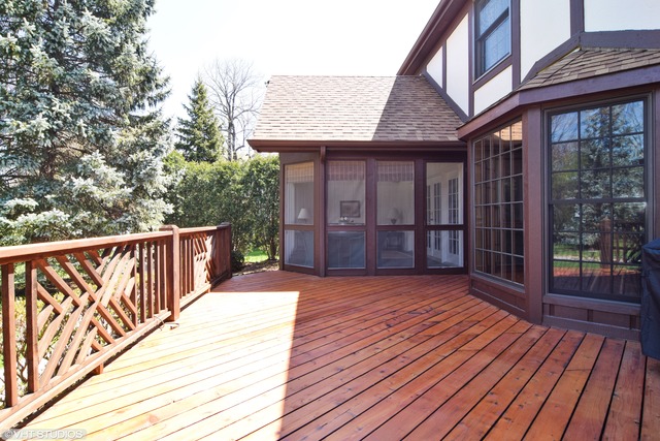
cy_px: 220
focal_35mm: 18
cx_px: 330
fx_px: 330
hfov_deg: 90.0
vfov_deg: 67.4
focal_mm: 12
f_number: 8
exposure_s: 1/60
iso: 200
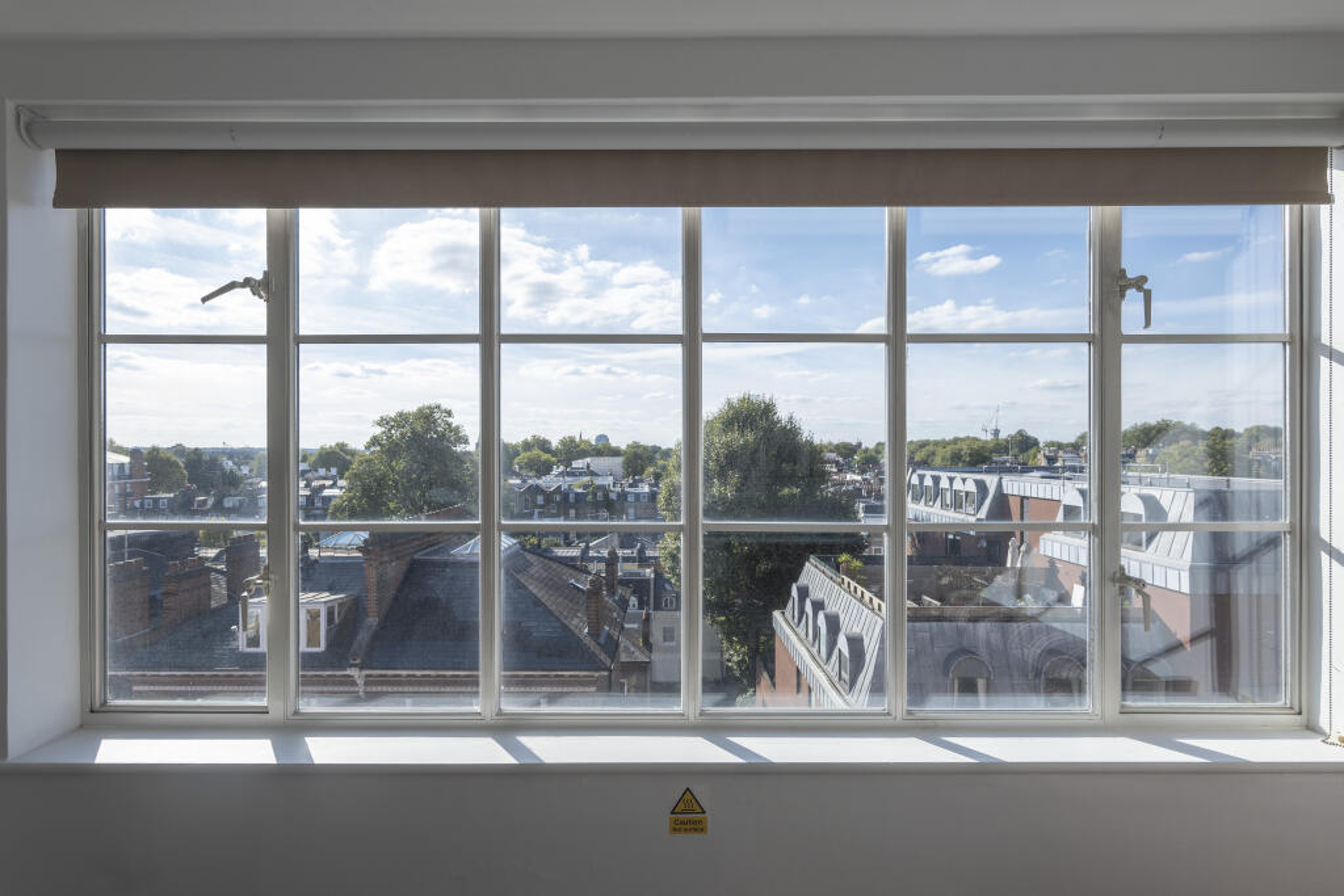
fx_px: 597
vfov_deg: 73.8
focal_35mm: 16
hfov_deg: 96.7
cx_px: 672
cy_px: 448
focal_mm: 16
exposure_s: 1/200
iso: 100
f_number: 8
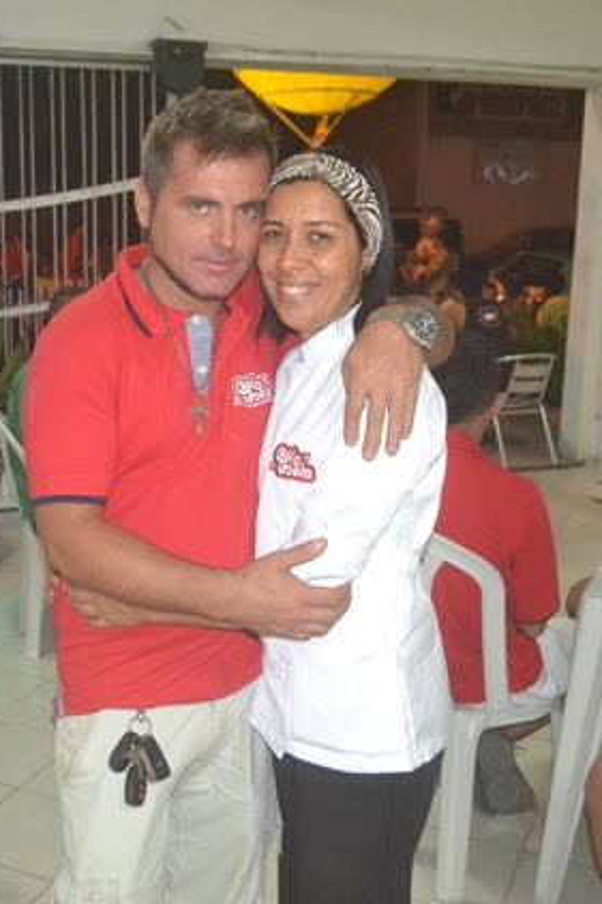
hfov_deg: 32.3
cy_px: 453
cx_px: 191
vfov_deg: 47.4
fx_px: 1029
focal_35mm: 41
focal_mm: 18
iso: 3200
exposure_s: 1/60
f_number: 3.5
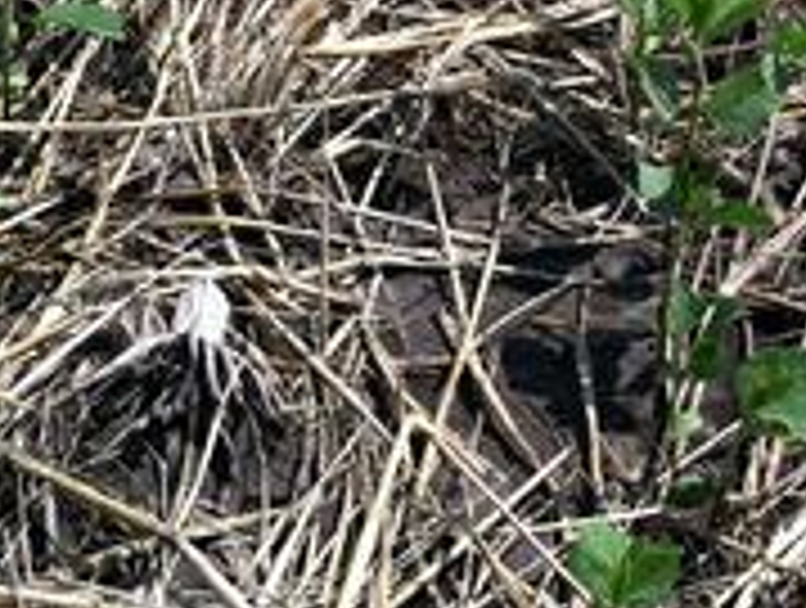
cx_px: 572
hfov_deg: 24.8
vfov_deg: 18.5
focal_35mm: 78
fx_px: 1820
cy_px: 0
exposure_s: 1/1111
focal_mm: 3.85
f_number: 2.8
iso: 80
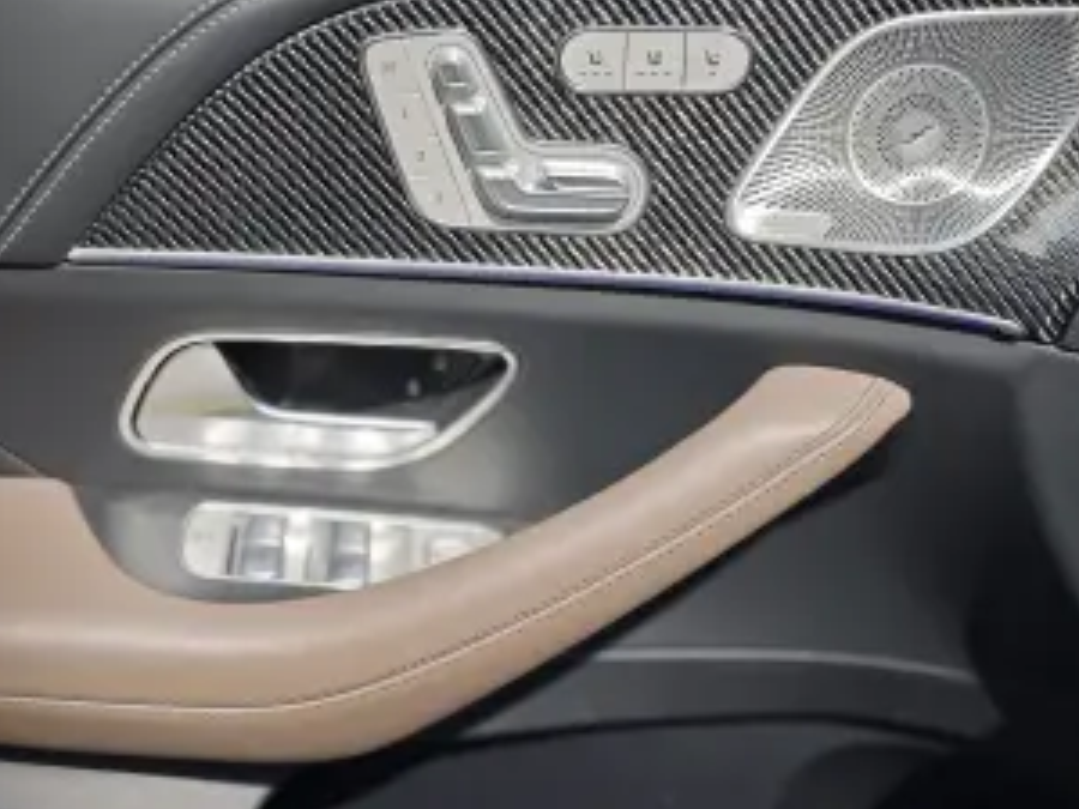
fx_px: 1309
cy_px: 388
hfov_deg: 44.8
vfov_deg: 34.3
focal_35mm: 42
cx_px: 572
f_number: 1.4
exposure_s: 1/1997
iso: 50
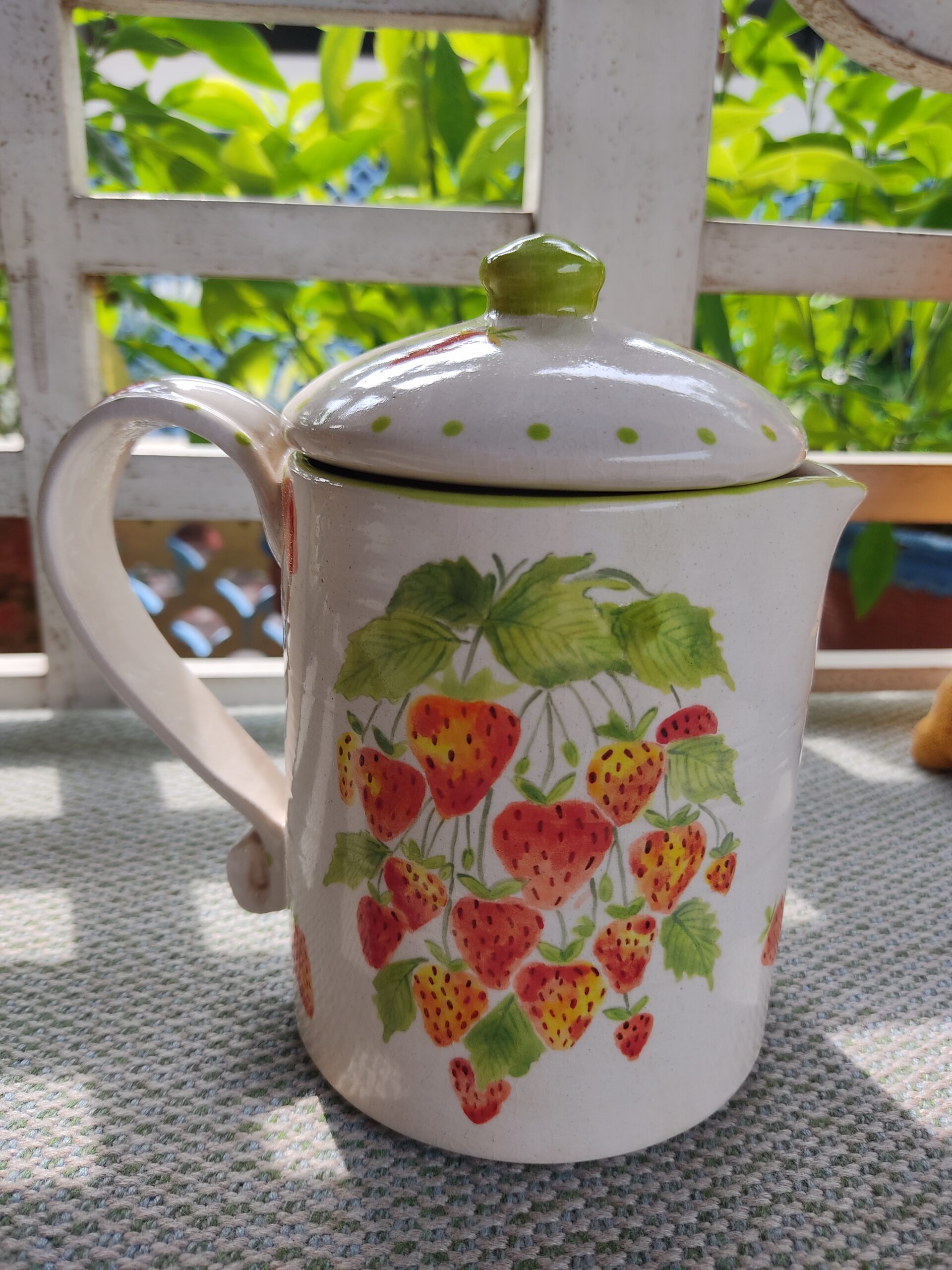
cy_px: 635
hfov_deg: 53.1
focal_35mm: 26
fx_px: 953
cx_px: 476
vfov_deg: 67.3
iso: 100
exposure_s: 1/225
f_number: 1.79
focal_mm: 4.74
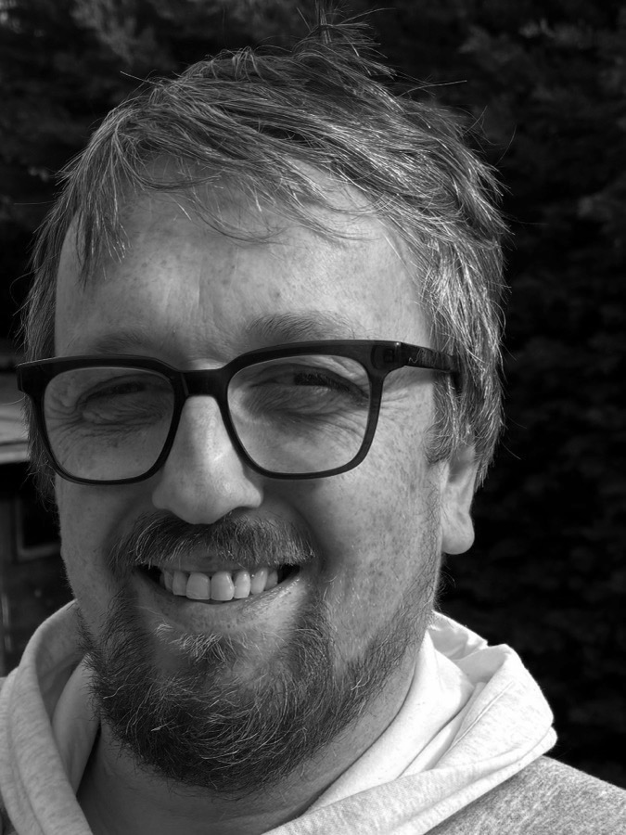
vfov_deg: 71.6
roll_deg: -2.1
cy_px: 418
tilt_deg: -13.8
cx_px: 313
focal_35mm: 24
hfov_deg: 56.8
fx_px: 579
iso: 80
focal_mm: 6.76
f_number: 1.78
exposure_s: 1/3247
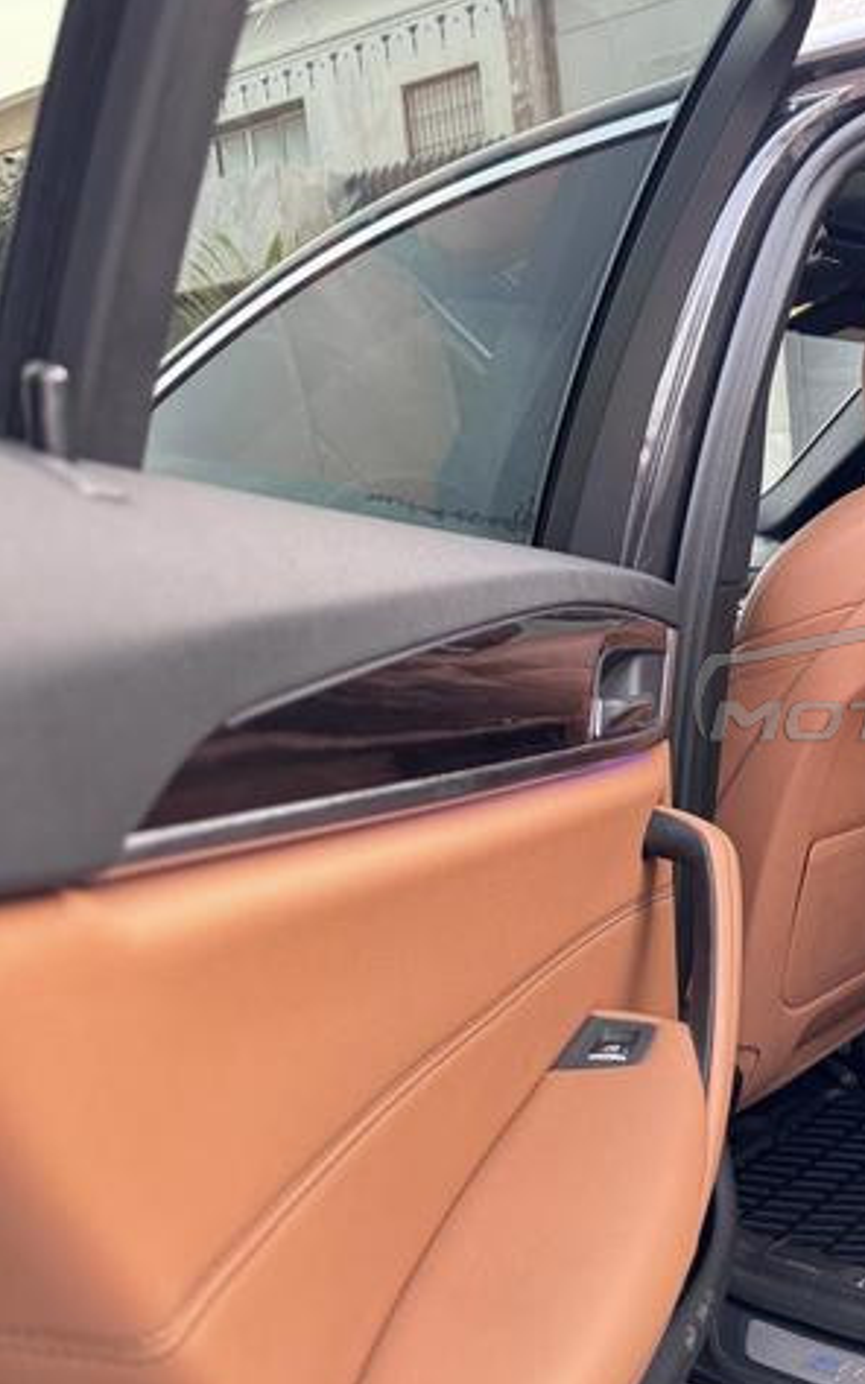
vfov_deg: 55.3
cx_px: 950
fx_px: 1321
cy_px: 682
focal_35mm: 35
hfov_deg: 32.0
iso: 200
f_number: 1.78
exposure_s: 1/93
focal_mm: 6.76
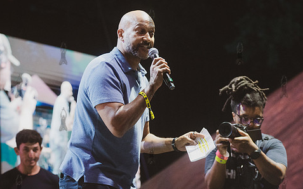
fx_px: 1445
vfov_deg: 7.5
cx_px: 119
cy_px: 74
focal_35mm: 175
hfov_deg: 12.0
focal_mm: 120
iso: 5000
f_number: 4.5
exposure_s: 1/640
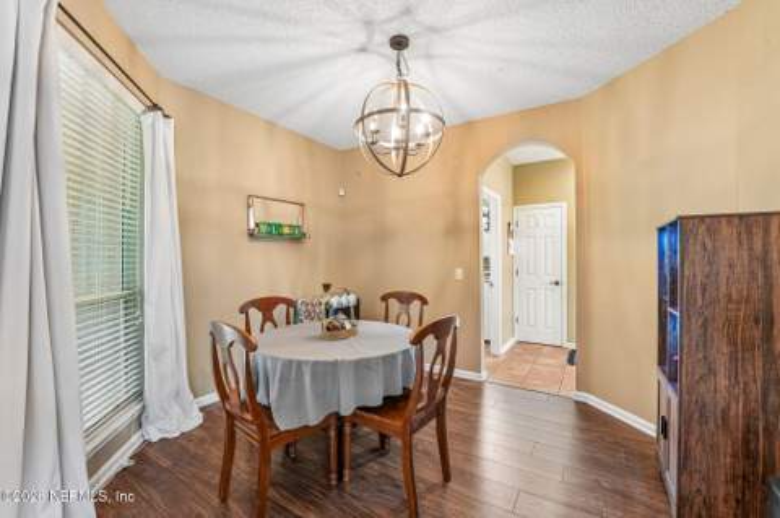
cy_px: 259
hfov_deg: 104.3
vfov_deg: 81.1
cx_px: 390
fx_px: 303
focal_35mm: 14
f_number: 11
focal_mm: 14
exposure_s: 1/2
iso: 320
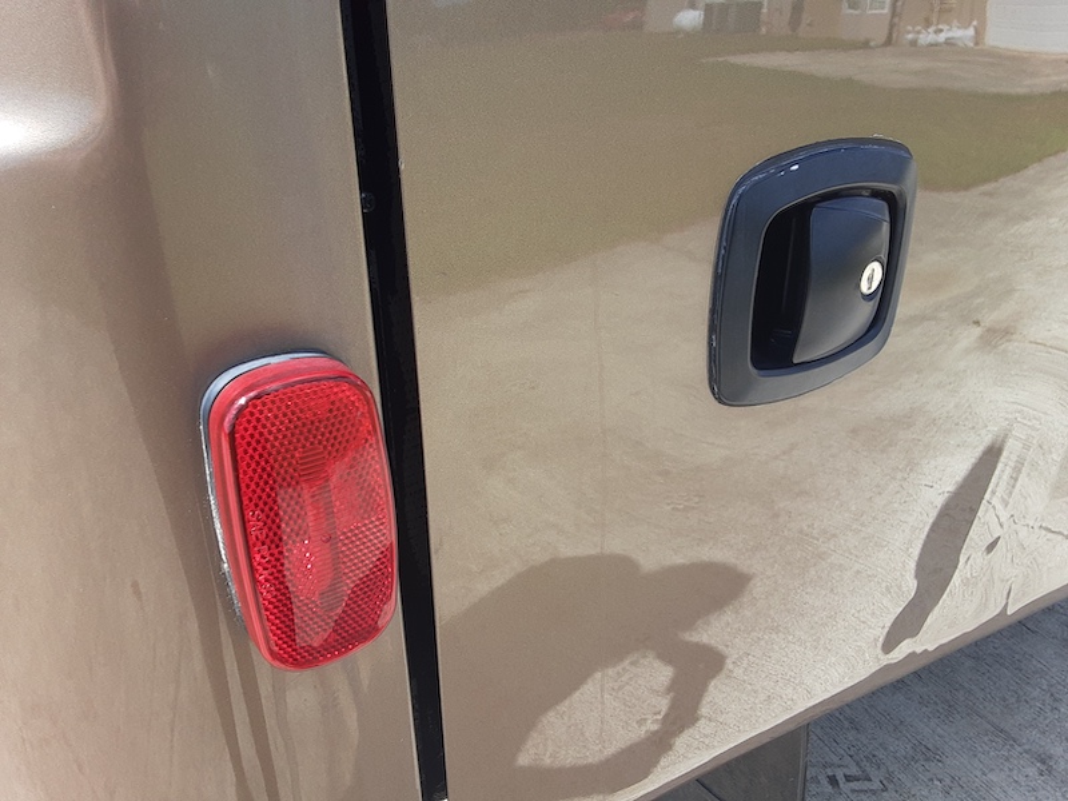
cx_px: 534
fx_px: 833
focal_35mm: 27
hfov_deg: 65.3
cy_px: 400
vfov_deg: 51.4
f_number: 1.9
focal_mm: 2.91
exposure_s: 1/689
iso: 40
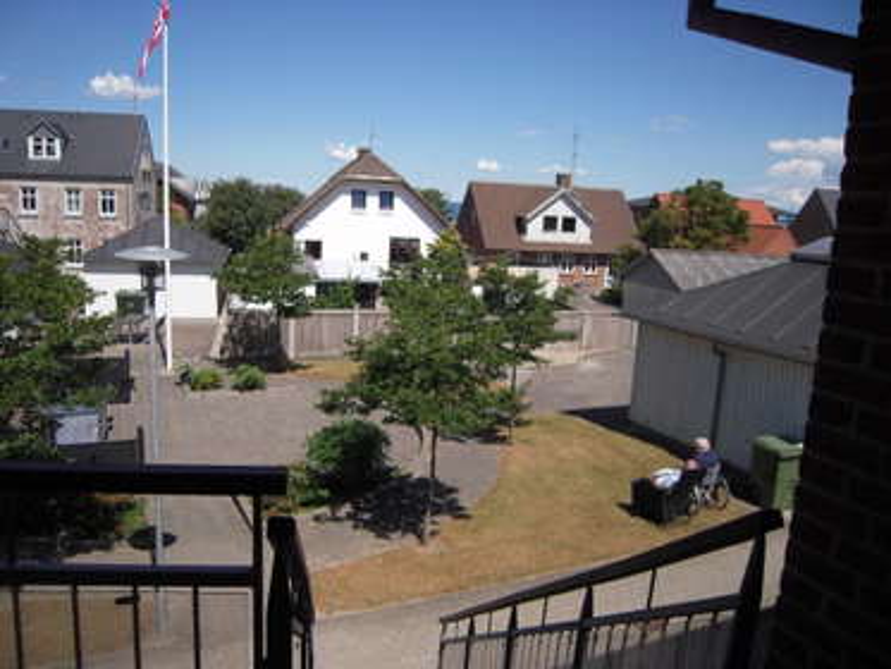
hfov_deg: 63.4
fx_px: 721
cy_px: 334
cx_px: 446
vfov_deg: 49.8
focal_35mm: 28
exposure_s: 1/640
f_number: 5.4
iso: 100
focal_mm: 5
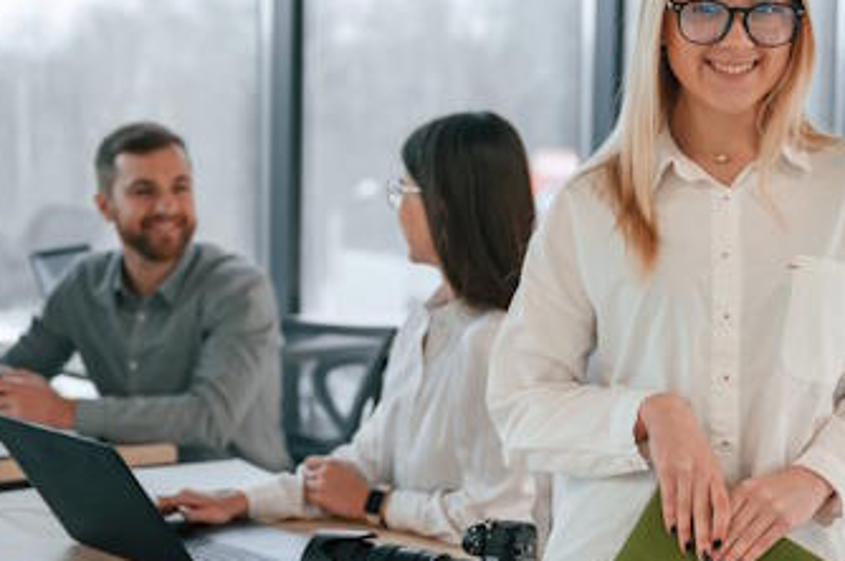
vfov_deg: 16.2
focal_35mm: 84
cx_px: 544
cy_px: 264
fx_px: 1970
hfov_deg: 24.1
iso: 1000
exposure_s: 1/640
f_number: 2.8
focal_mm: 52
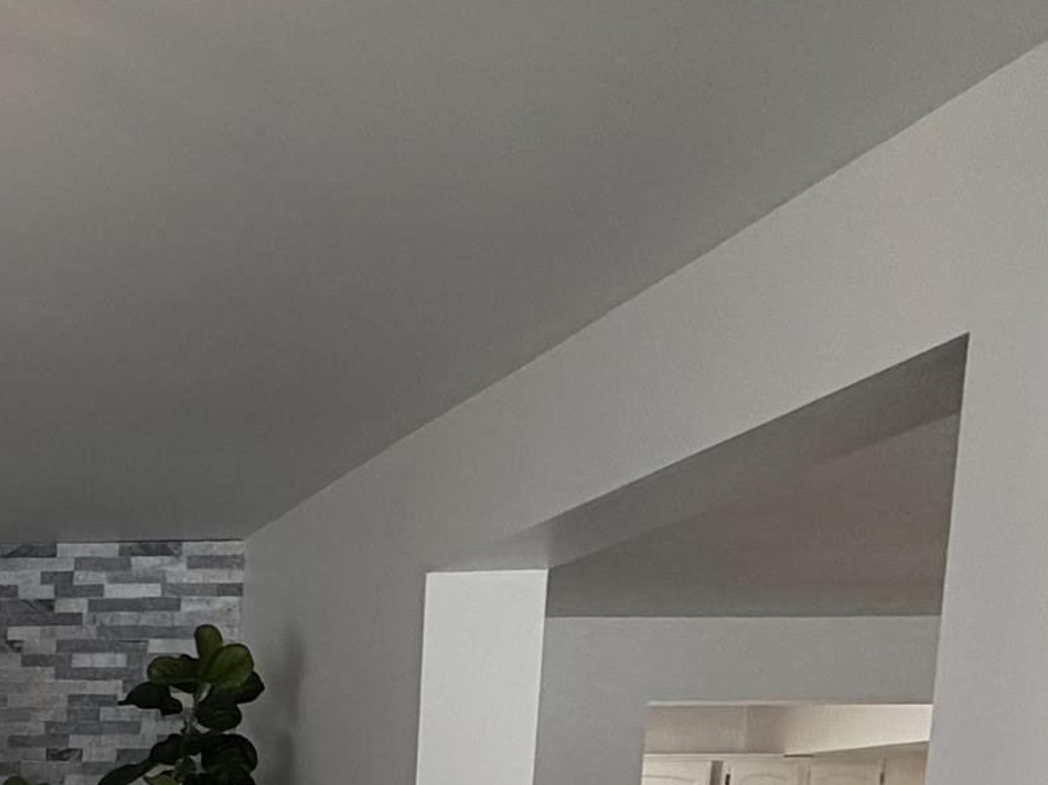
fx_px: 1665
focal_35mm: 55
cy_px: 1101
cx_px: -399
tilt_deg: -7.6
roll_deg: +0.4
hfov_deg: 27.5
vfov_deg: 22.7
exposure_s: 1/120
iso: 160
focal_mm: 2.22
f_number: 2.2
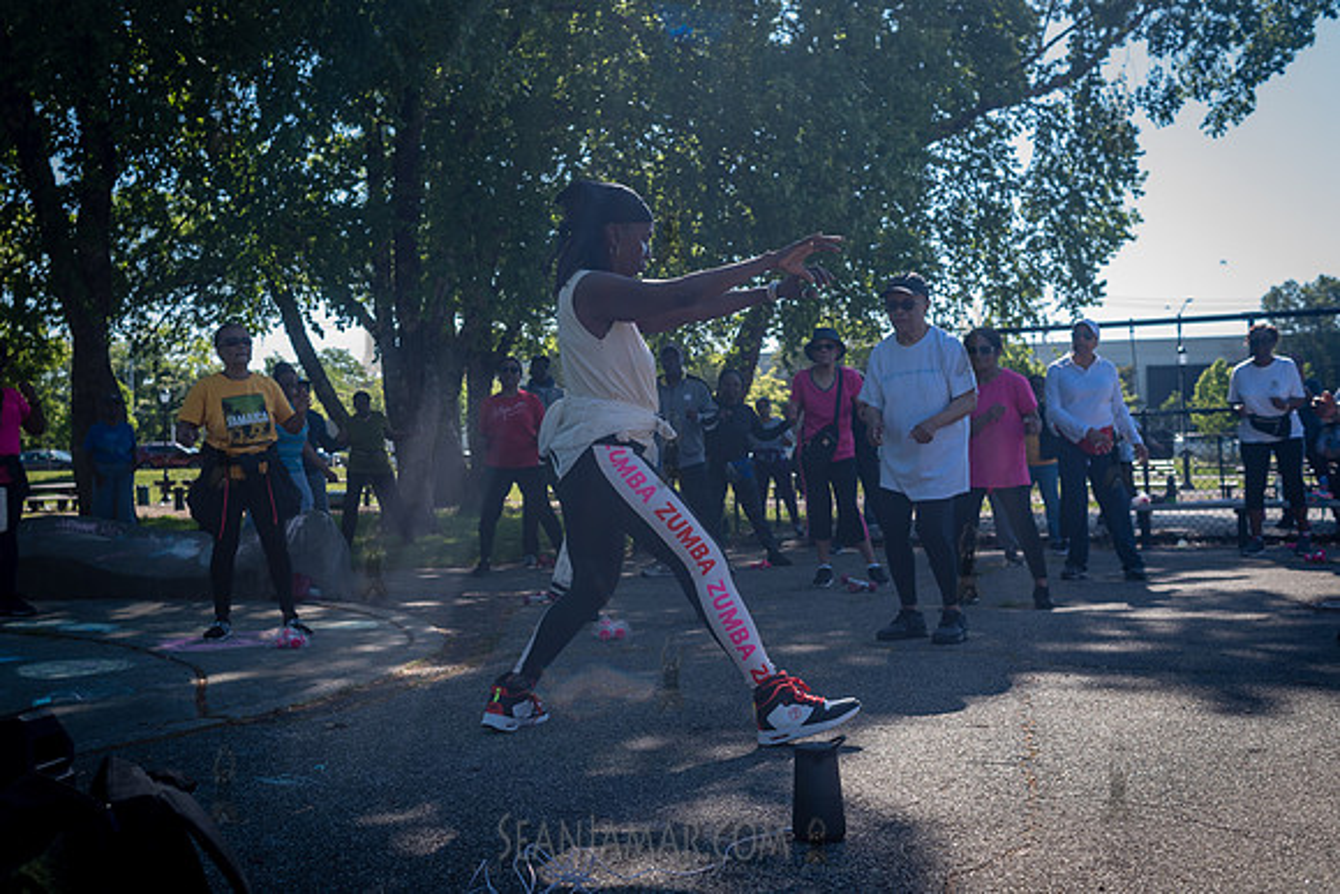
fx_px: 1435
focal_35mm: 39
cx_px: 629
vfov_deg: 34.6
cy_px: 423
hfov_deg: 50.0
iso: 200
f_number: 4.5
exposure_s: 1/500
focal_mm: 35
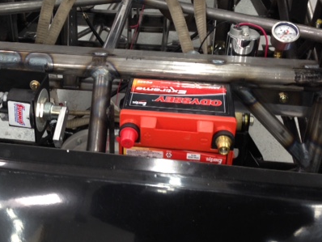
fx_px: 493
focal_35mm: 53
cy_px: 104
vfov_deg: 27.5
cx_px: 112
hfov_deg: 35.8
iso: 64
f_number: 2.4
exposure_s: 1/20
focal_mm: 4.12
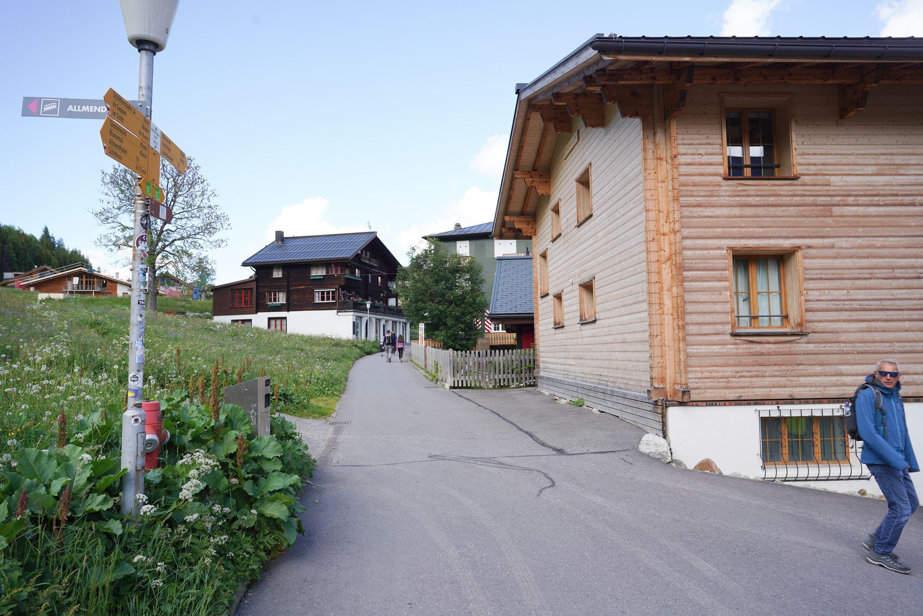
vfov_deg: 53.1
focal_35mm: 24
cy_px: 308
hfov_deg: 73.7
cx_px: 462
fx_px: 615
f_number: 8
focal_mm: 24
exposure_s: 1/100
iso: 100
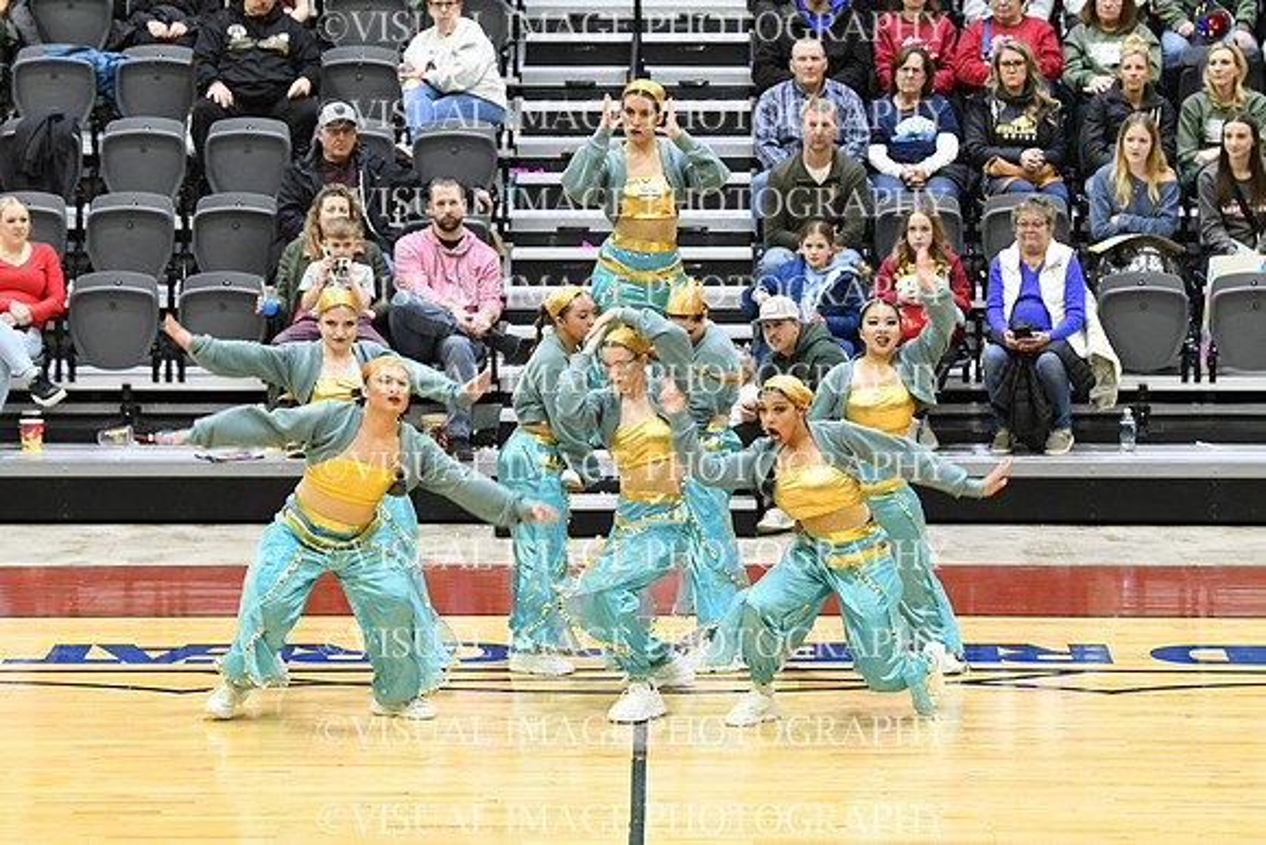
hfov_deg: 12.2
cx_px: 633
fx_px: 5909
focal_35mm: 168
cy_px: 422
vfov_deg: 8.2
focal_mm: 112
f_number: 4
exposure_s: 1/250
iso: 5000
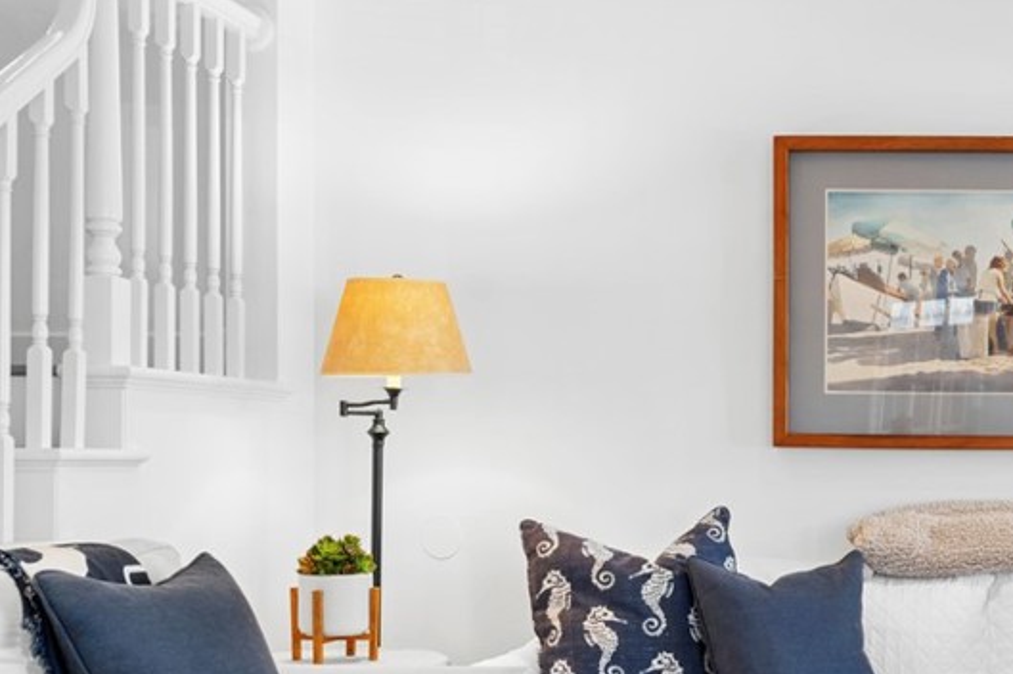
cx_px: 950
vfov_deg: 22.5
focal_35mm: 60
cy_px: 445
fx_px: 1687
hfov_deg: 31.5
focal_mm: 31
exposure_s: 1/3.33
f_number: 9
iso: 200
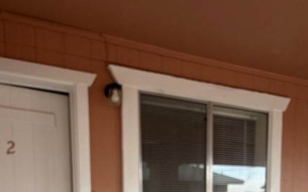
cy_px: 243
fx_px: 294
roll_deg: +0.5
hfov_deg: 55.2
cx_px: 133
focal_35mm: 35
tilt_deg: -5.9
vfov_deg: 29.8
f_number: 2.2
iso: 100
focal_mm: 2.22
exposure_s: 1/121
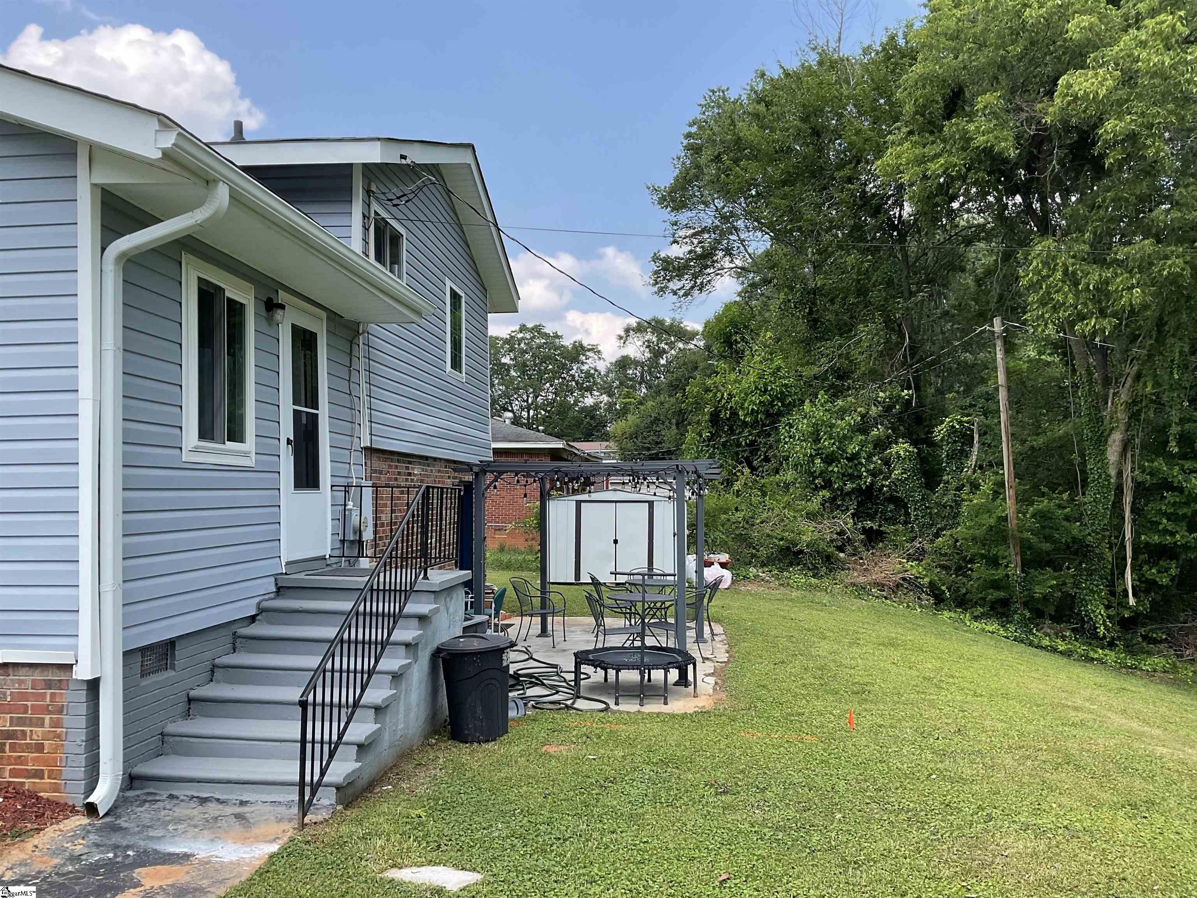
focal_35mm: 29
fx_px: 1003
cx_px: 598
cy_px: 449
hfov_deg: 61.7
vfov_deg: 48.2
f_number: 1.8
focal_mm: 3
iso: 16
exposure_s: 1/781
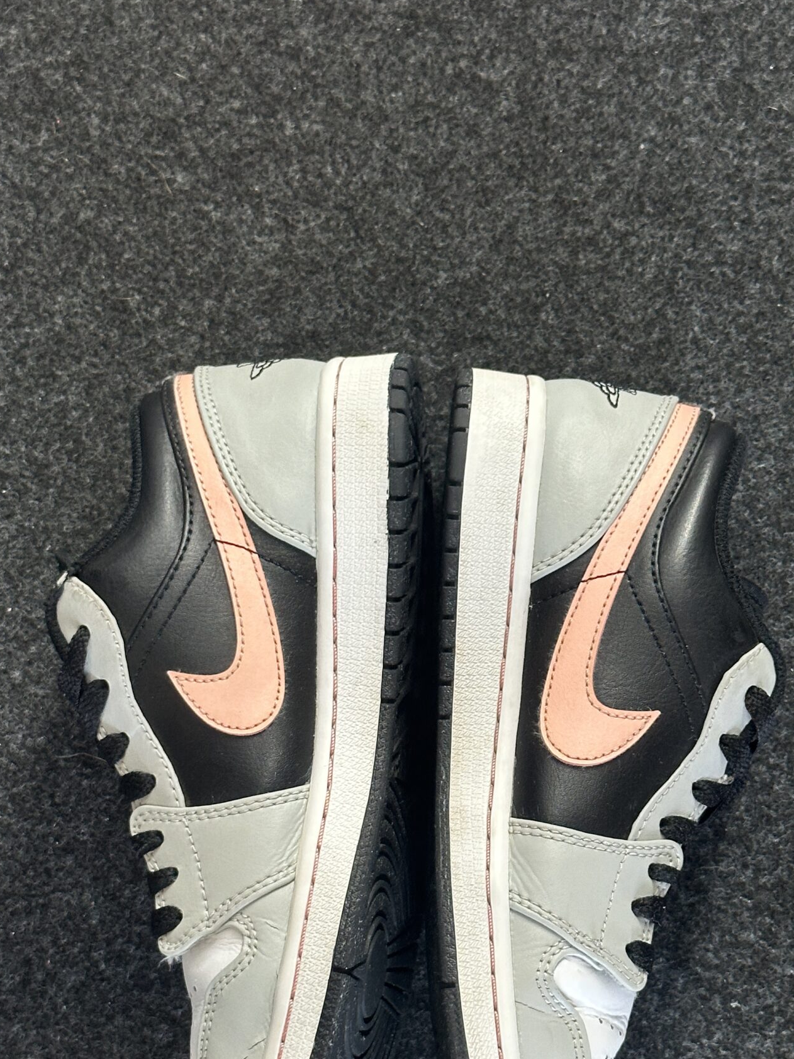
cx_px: 416
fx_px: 2233
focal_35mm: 73
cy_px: 740
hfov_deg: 20.2
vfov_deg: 26.5
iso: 200
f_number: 1.78
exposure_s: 1/33
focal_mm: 6.86
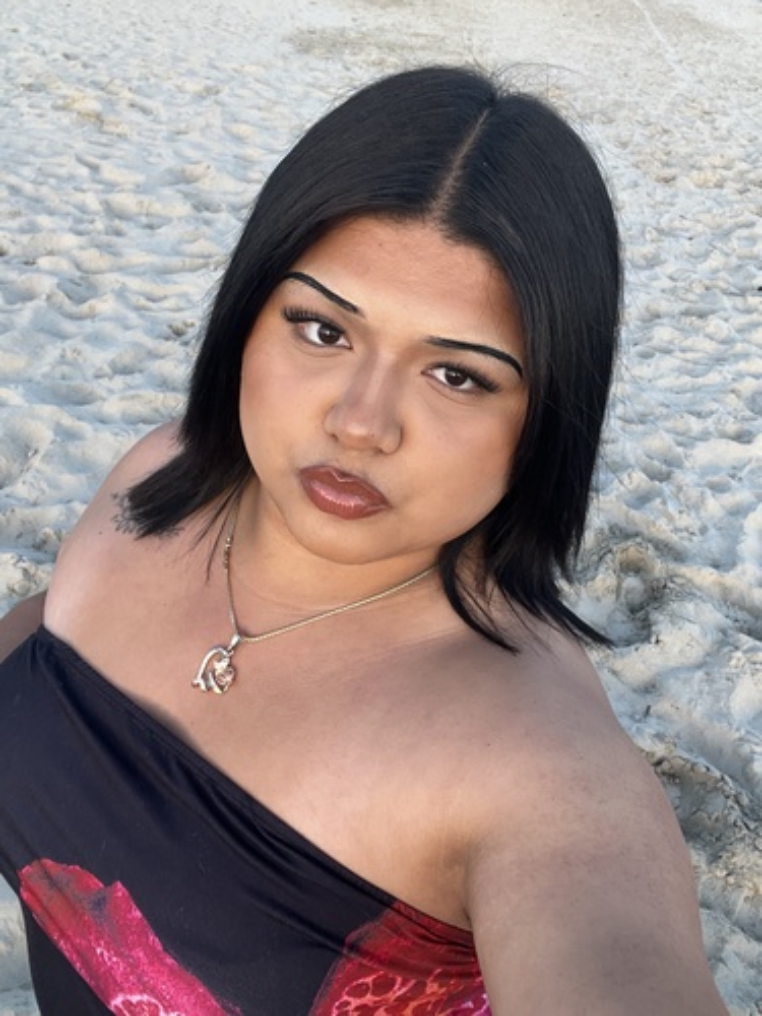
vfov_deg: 60.0
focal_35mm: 30
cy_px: 508
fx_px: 881
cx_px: 381
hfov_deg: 46.8
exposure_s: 1/121
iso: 64
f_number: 2.2
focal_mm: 2.71
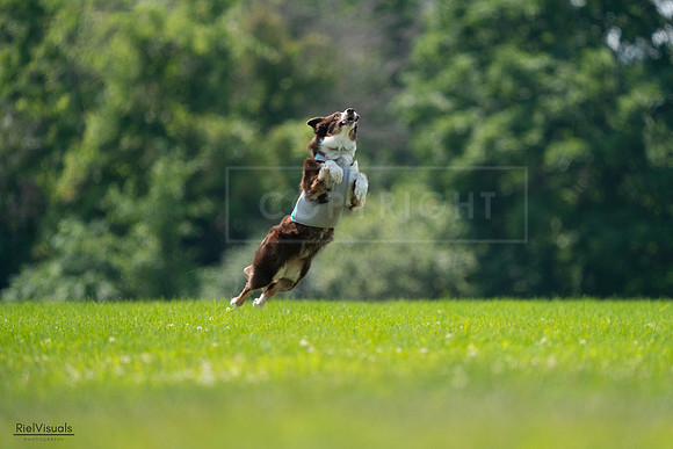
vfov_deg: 2.3
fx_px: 11219
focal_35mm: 600
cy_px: 224
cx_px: 336
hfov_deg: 3.4
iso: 1600
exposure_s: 1/4000
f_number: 6.3
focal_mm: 600
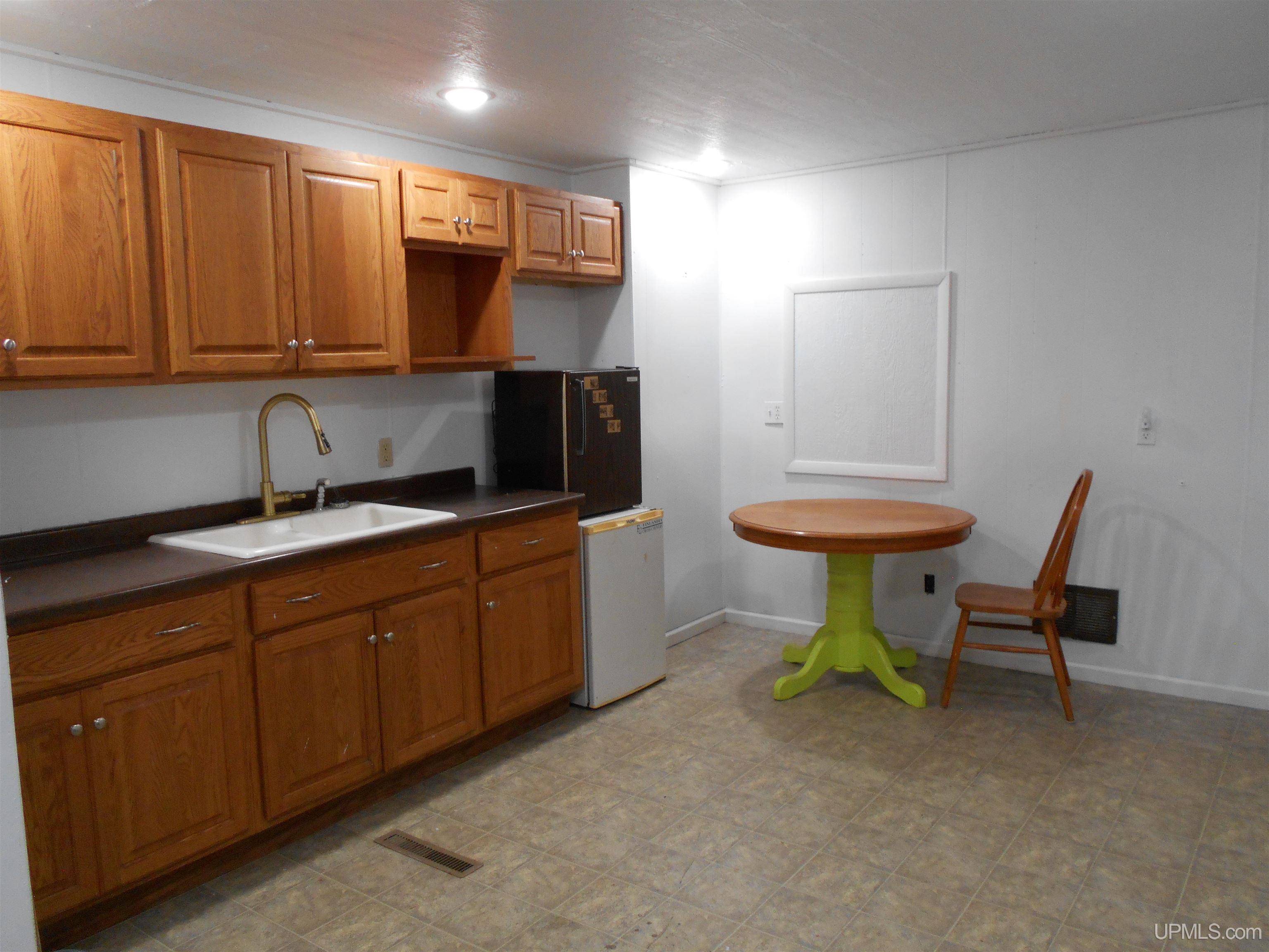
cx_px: 634
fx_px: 953
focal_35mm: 26
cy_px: 476
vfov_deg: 53.1
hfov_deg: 67.3
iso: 280
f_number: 3.2
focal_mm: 4.6
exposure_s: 1/30
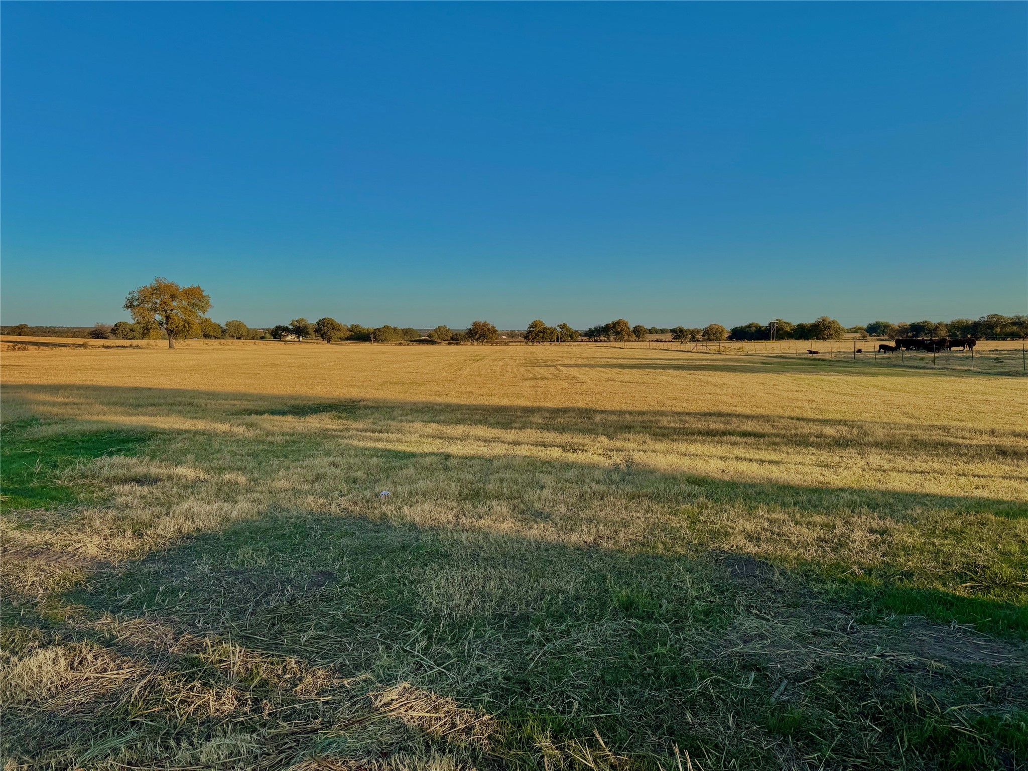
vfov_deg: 56.8
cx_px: 514
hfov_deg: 71.6
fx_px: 713
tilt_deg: -4.4
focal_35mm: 24
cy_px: 386
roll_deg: -0.4
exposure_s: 1/4310
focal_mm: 6.76
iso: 80
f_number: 1.78
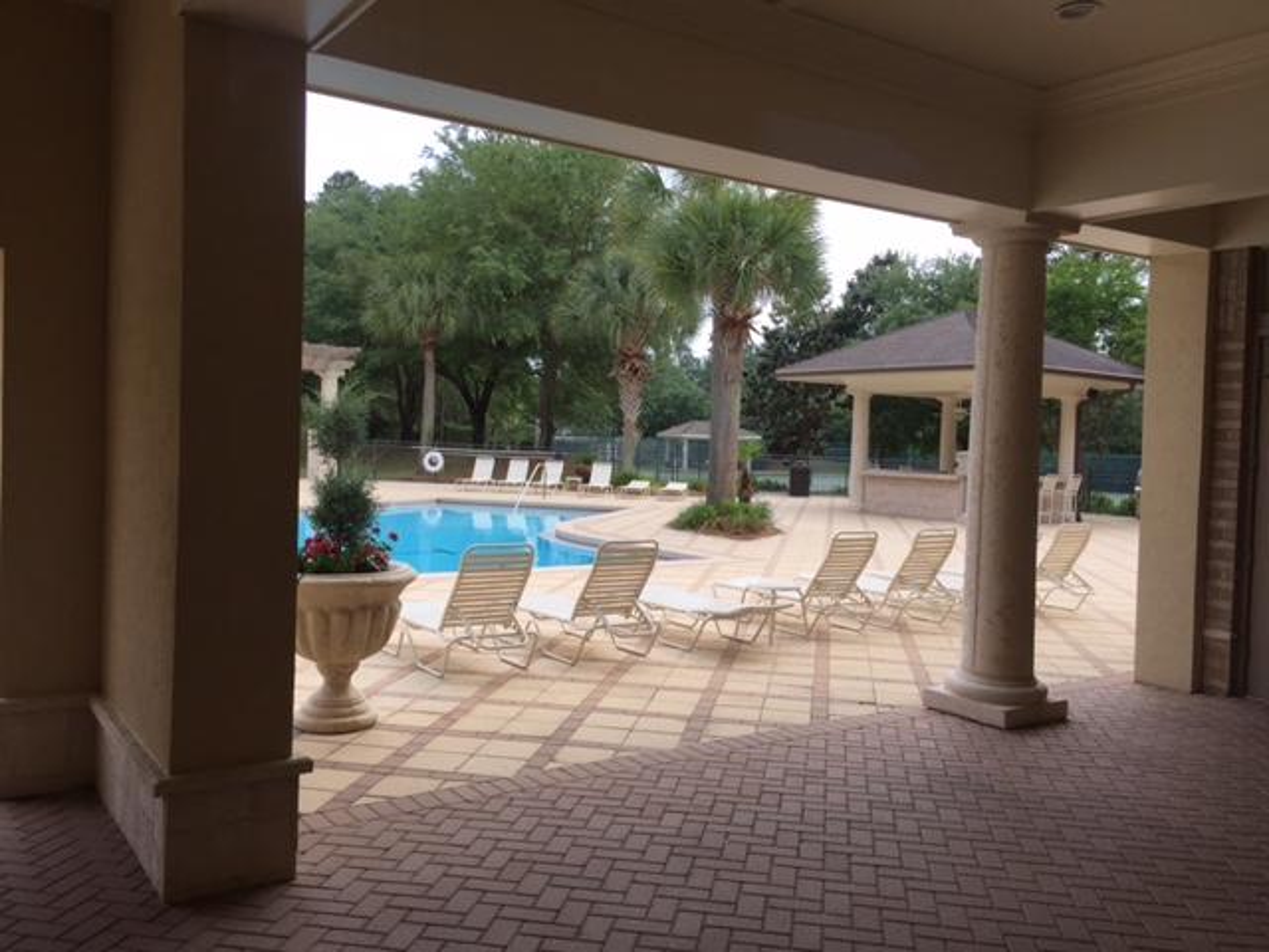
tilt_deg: -1.3
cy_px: 476
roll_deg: -2.2
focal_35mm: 29
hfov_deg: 61.7
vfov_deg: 48.2
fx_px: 1063
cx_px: 634
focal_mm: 4.15
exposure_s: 1/1041
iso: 32
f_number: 2.2
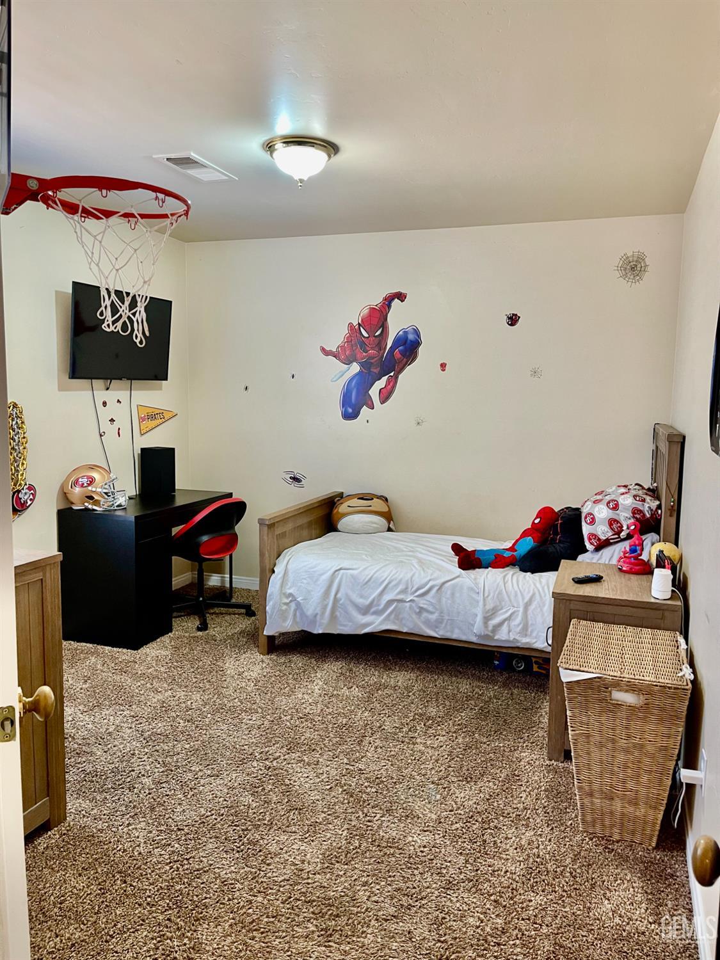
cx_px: 360
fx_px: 693
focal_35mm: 25
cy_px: 480
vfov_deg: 69.4
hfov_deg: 54.9
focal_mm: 5.1
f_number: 1.6
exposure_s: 1/60
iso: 160
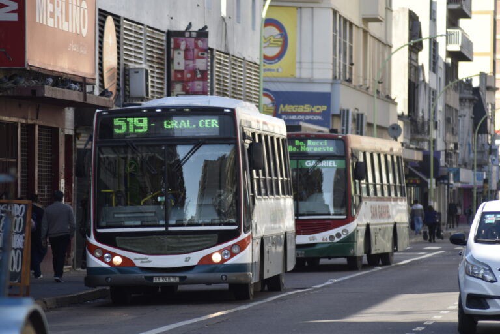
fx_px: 3437
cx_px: 250
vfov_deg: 5.6
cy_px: 167
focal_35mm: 248
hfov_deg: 8.3
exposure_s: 1/1000
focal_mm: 165
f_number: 5.6
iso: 360
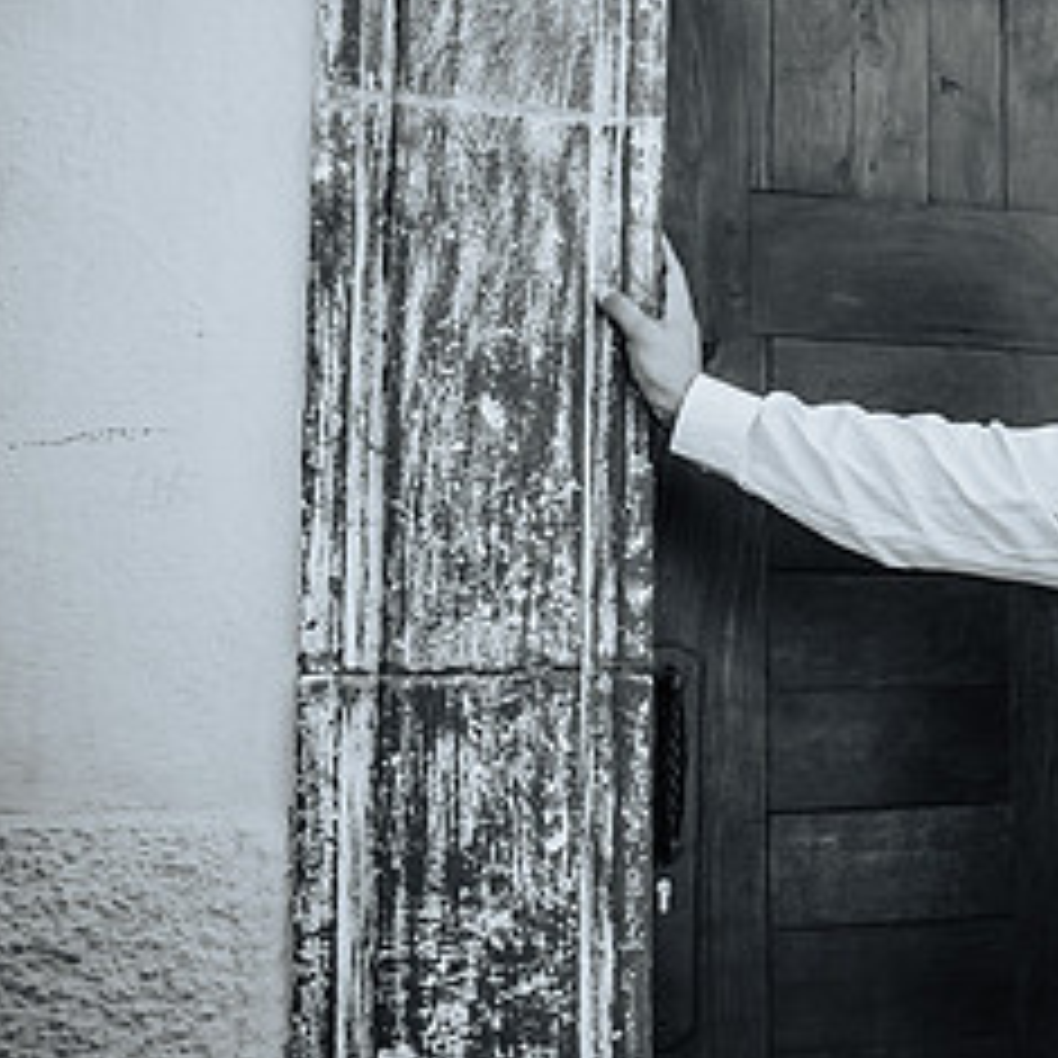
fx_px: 2040
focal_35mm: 59
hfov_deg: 25.8
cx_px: 1288
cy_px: 489
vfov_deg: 29.1
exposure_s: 1/1600
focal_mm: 18
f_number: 1.8
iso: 100
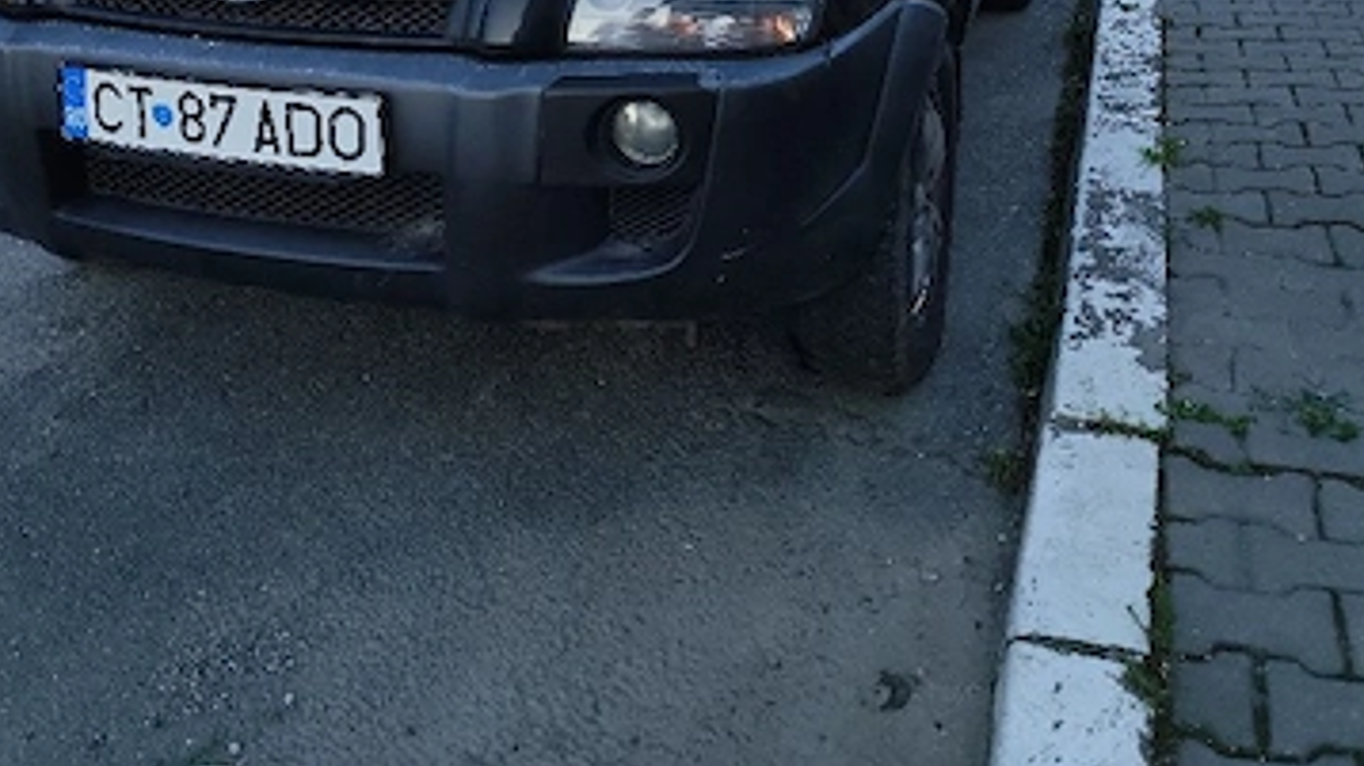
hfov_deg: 48.1
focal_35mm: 42
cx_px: 552
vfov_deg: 26.0
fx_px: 1518
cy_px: -88
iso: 50
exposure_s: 1/256
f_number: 1.65
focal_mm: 6.14
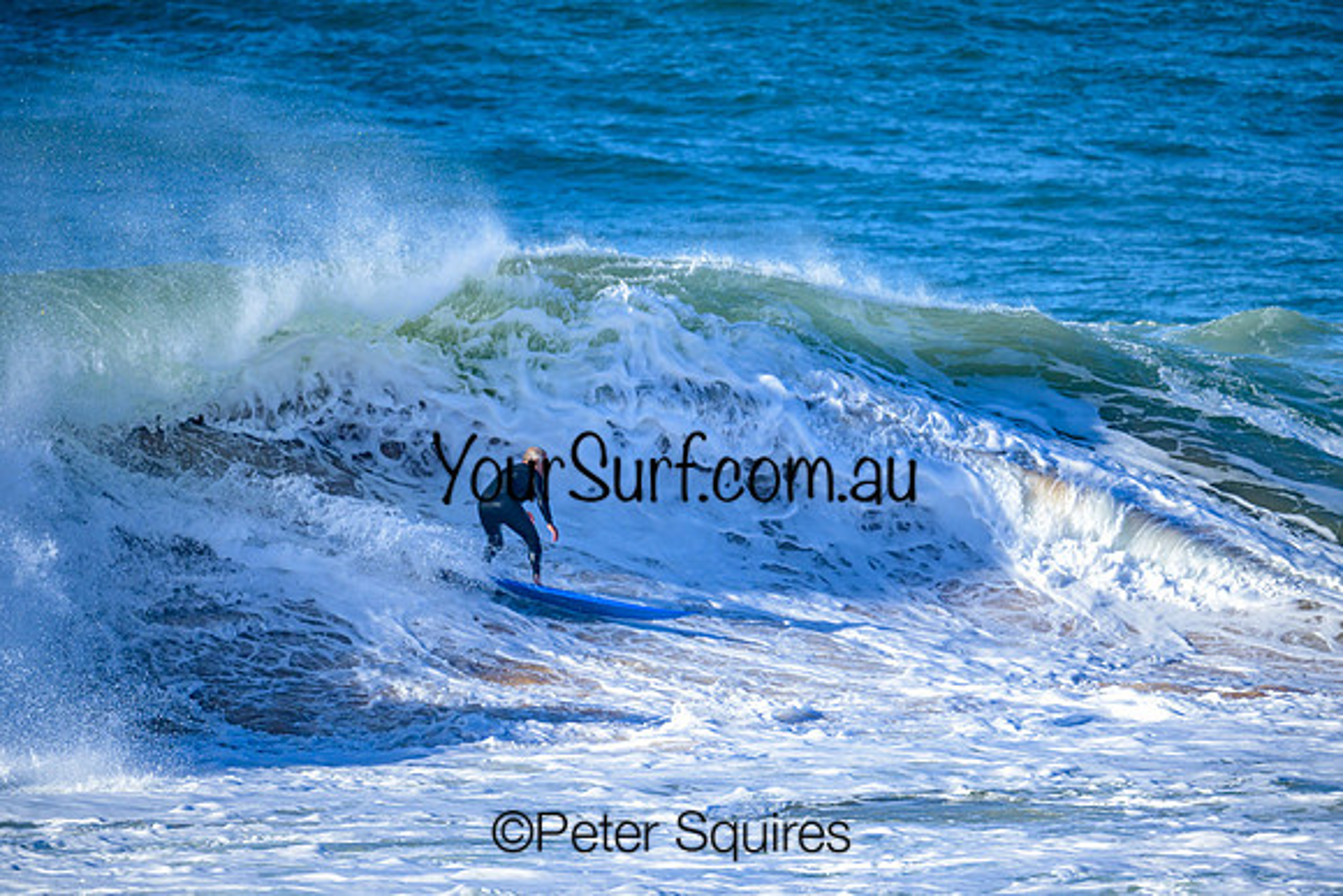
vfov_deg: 1.7
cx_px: 672
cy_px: 448
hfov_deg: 2.6
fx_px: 29850
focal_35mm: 800
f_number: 8
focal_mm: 800
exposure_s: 1/2000
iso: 500
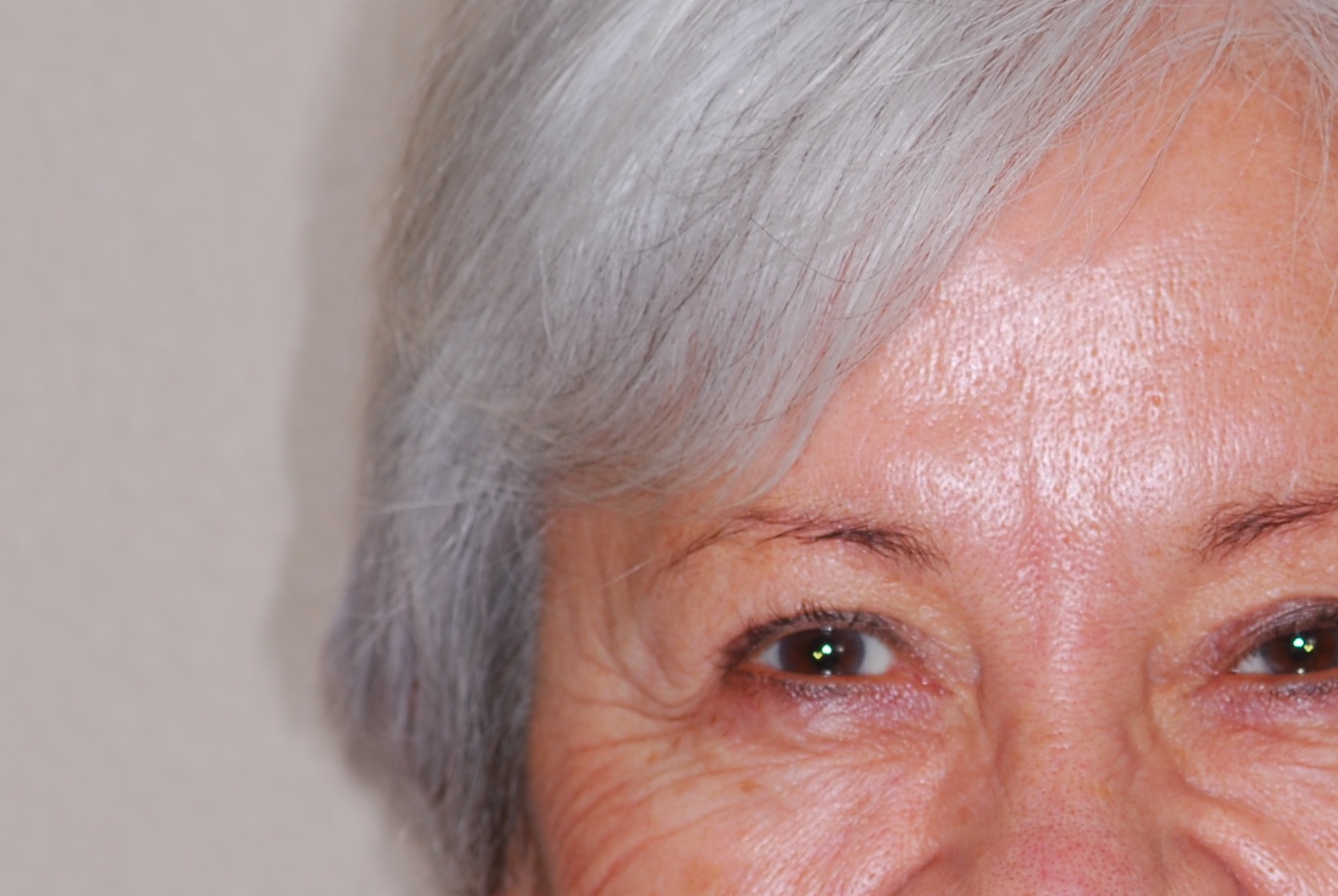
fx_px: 14372
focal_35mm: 386
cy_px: 562
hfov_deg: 5.3
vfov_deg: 3.6
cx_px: 1270
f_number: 4.5
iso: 100
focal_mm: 105
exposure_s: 1/200
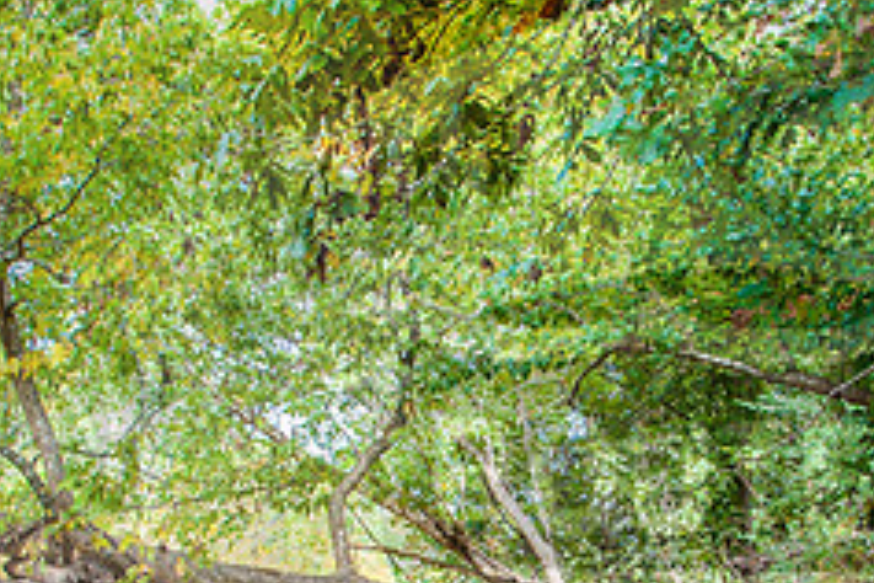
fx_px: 1602
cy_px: 570
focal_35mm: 66
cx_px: 461
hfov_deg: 30.5
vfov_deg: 20.0
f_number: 8
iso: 200
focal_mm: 18
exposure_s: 1/60
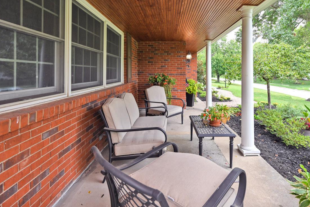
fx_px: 164
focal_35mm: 19
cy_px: 73
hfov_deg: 86.2
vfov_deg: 63.3
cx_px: 180
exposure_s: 1/100
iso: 200
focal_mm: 14
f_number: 5.6
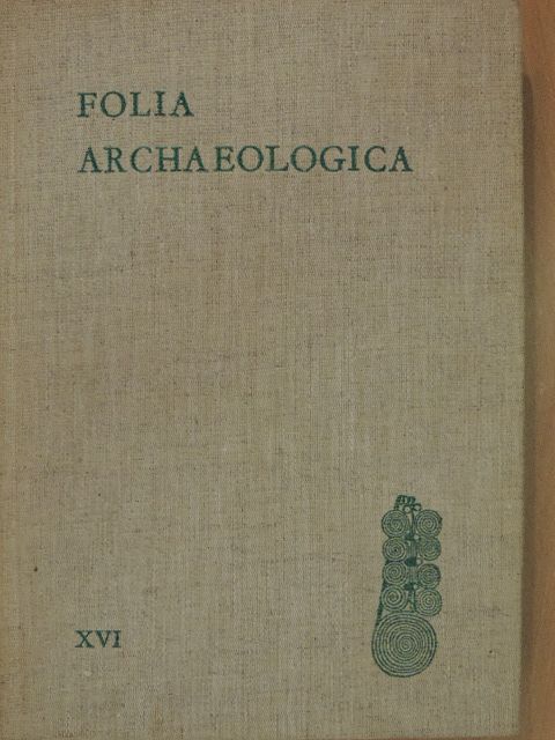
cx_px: 278
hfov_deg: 29.1
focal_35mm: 50
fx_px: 1069
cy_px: 370
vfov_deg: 38.2
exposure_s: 1/100
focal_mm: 8.9
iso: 800
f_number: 3.6
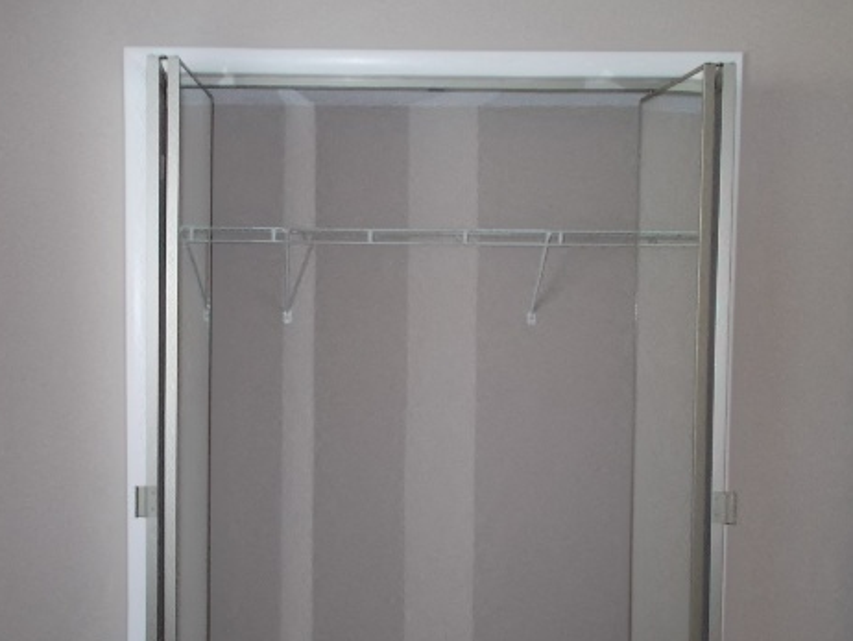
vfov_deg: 39.6
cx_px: 360
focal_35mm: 36
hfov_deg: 51.1
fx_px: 888
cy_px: 366
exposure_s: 1/25
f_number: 3.2
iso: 200
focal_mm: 4.6
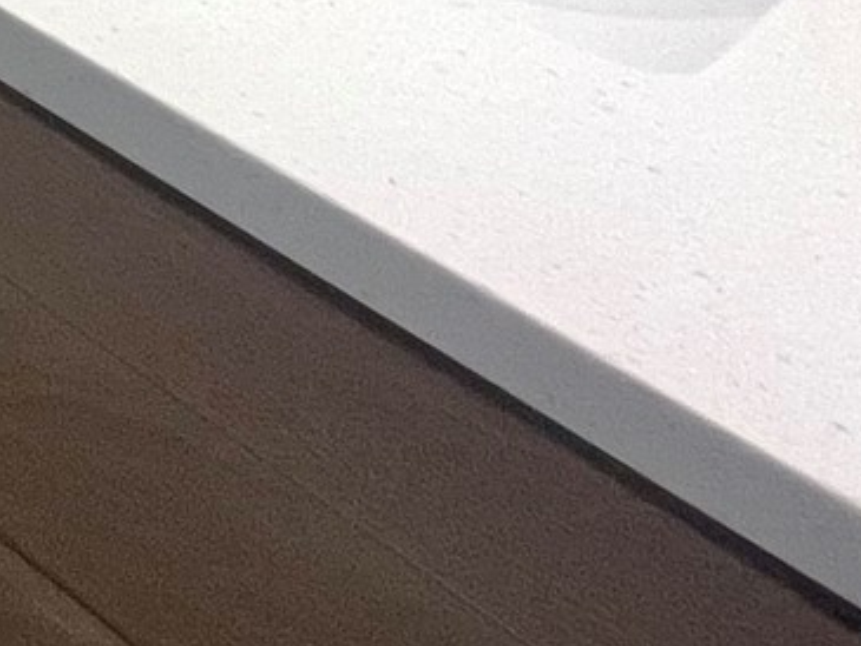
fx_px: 1816
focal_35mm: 73
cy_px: -1160
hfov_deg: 14.4
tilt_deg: -6.2
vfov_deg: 12.3
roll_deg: +0.5
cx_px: -1293
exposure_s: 1/120
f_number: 1.8
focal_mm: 1.57
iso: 64
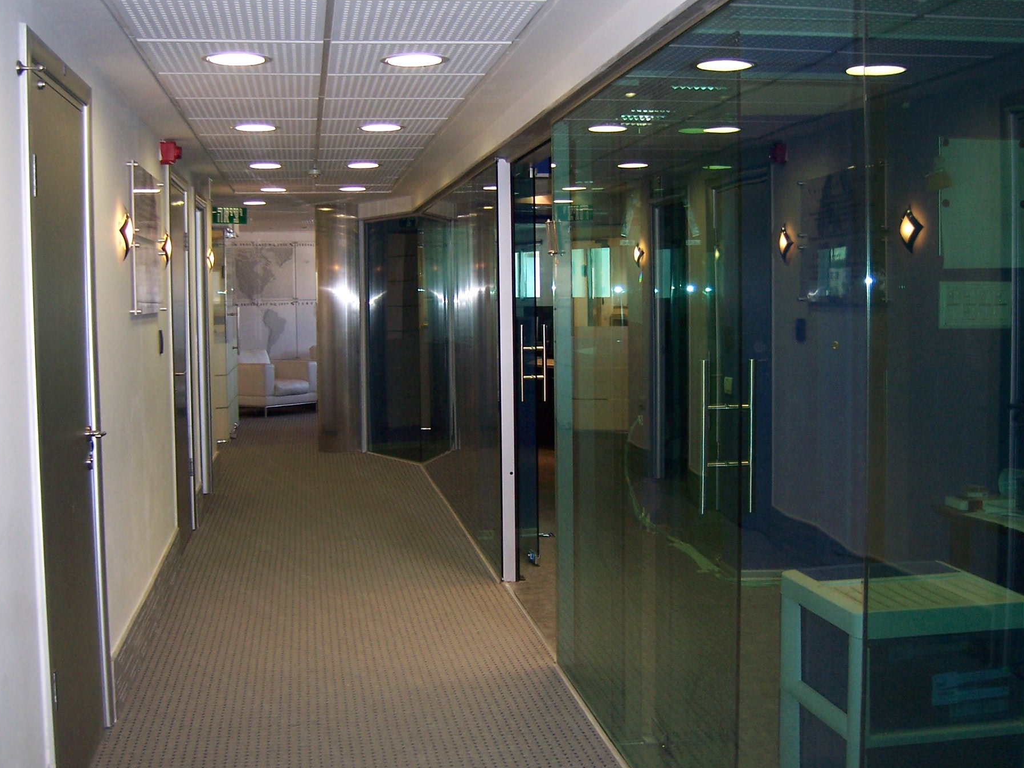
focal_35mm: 41
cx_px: 493
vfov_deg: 35.1
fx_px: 1213
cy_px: 344
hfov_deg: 45.8
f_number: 2.8
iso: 125
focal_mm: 6.2
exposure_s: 1/60
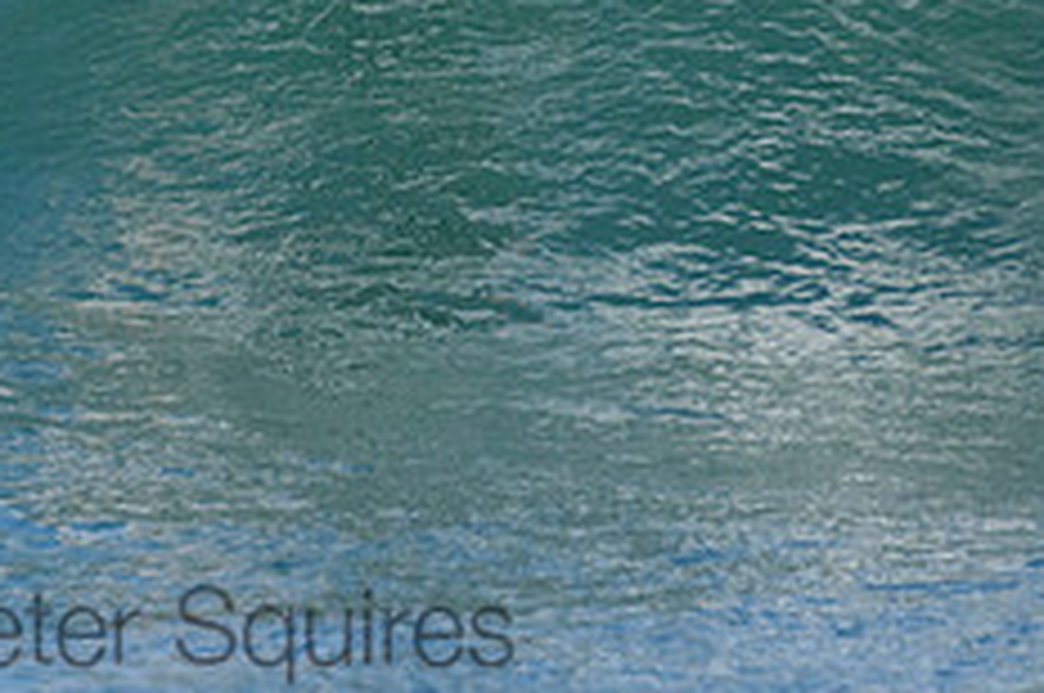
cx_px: 166
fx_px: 54415
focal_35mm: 1879
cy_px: -119
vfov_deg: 0.7
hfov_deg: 1.1
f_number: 5.6
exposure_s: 1/4000
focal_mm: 500
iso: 720
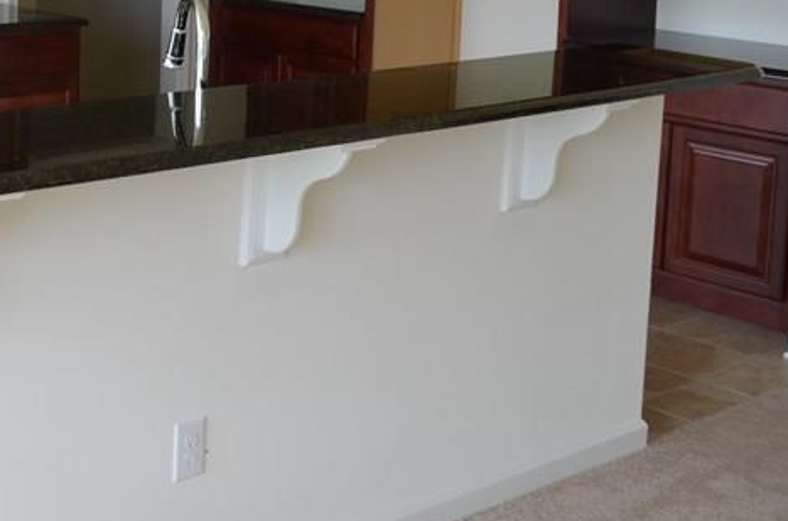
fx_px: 1376
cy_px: -51
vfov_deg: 20.5
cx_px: -41
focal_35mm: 63
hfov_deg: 29.4
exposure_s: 1/100
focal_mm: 18
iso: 400
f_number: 5
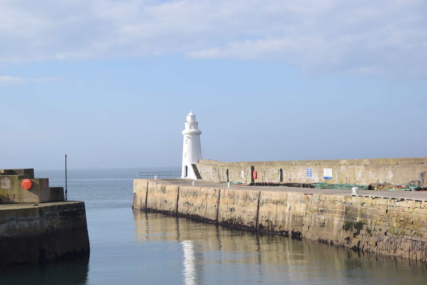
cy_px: 142
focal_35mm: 75
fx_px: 890
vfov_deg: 18.2
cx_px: 214
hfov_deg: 27.0
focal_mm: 50
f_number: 6.3
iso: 400
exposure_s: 1/2000
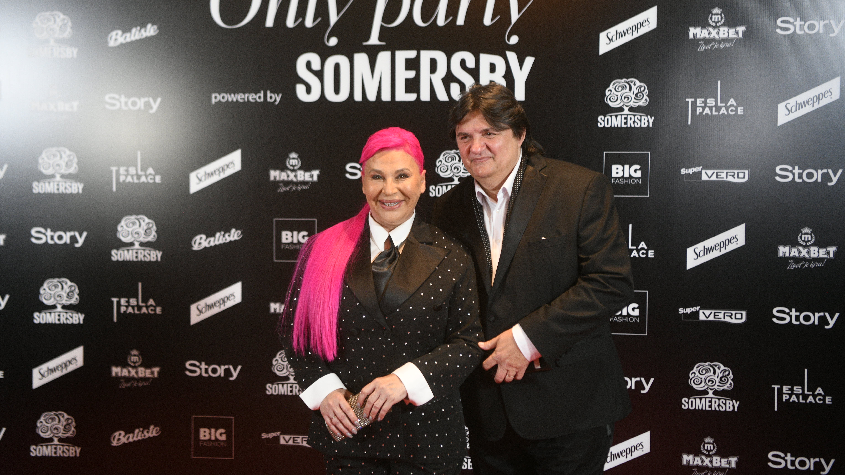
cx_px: 418
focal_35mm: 48
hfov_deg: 42.9
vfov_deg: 24.9
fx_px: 1075
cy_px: 214
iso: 2000
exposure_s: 1/125
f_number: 3.2
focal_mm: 45
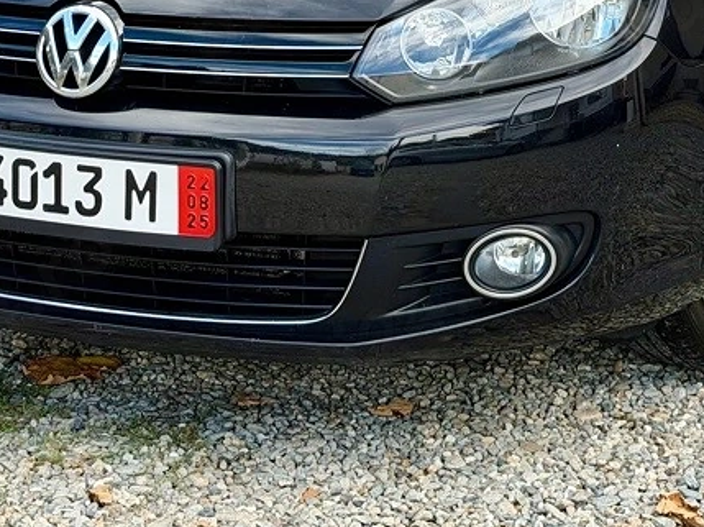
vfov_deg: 13.0
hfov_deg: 17.5
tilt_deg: -13.4
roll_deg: +0.0
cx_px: 471
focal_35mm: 112
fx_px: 2276
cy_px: -56
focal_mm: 6.76
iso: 64
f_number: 1.78
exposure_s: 1/472
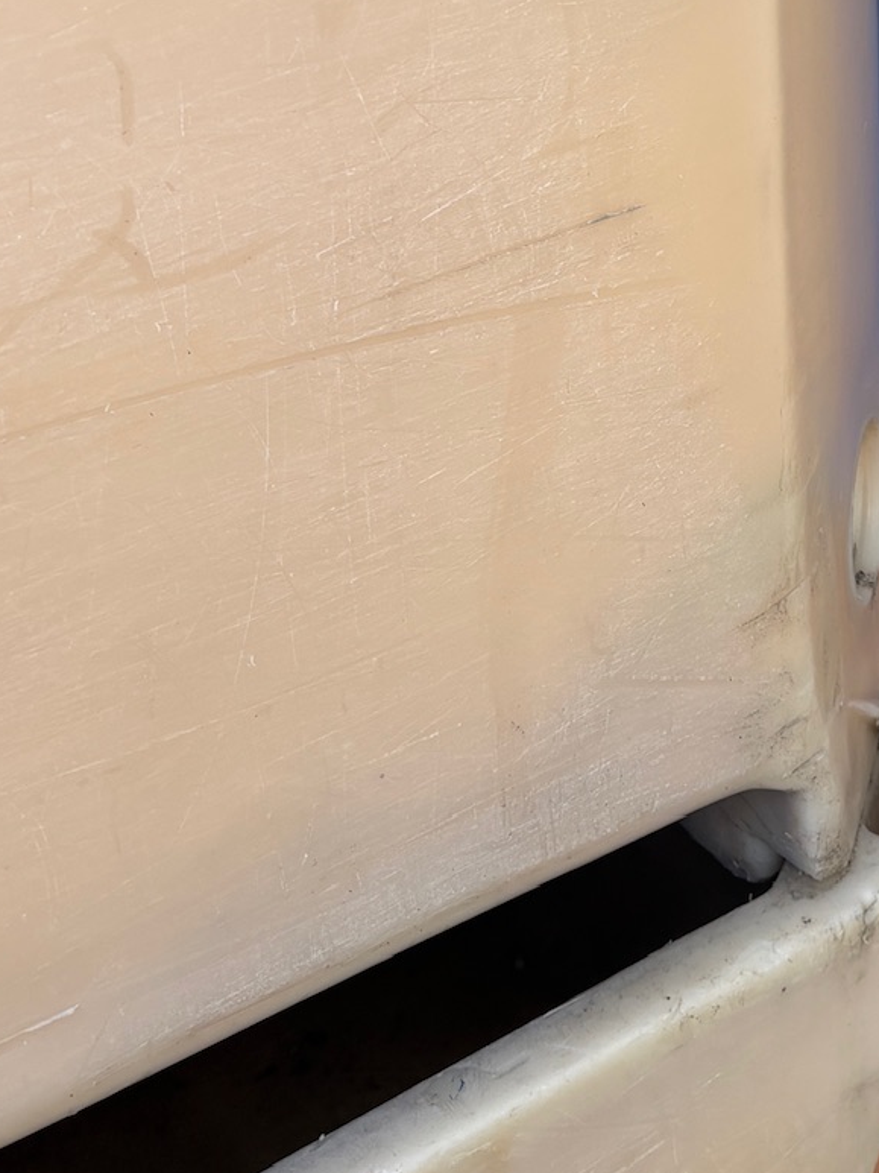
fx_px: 2336
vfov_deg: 27.0
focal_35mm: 69
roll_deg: -0.6
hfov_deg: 20.0
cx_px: 1048
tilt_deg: -22.1
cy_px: 77
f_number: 1.6
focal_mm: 5.96
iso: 50
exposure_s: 1/918
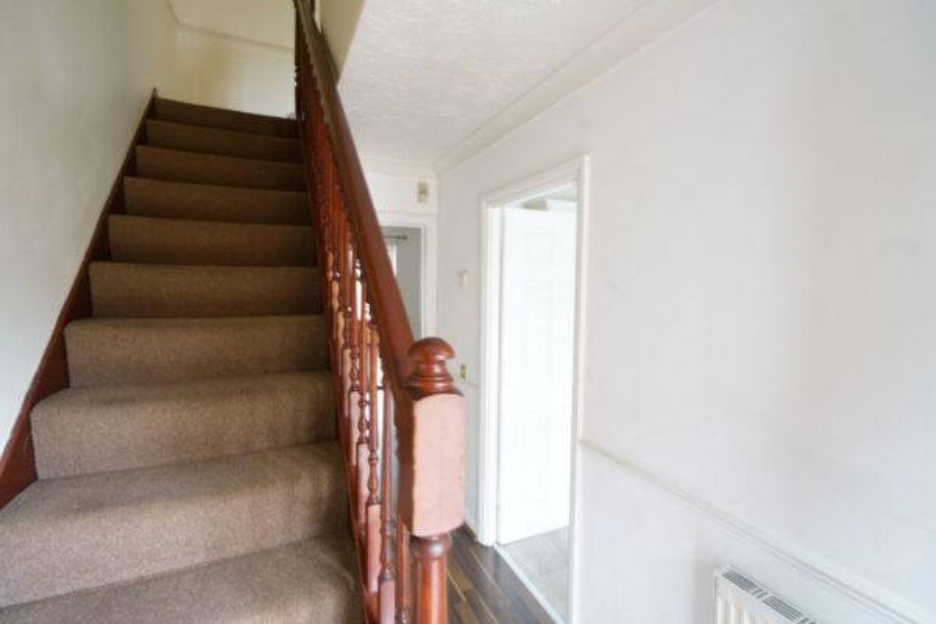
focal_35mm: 16
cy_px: 312
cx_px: 468
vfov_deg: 73.7
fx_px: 416
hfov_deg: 96.7
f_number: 5
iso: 400
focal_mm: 16
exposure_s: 1/6
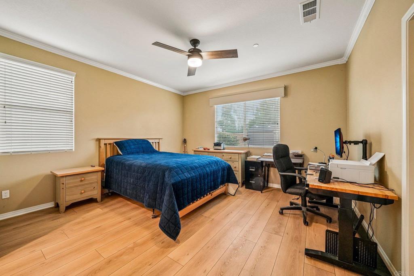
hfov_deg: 108.3
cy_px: 138
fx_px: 149
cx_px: 207
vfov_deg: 85.4
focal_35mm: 13
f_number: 8
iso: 1250
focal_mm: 13
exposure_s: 1/30
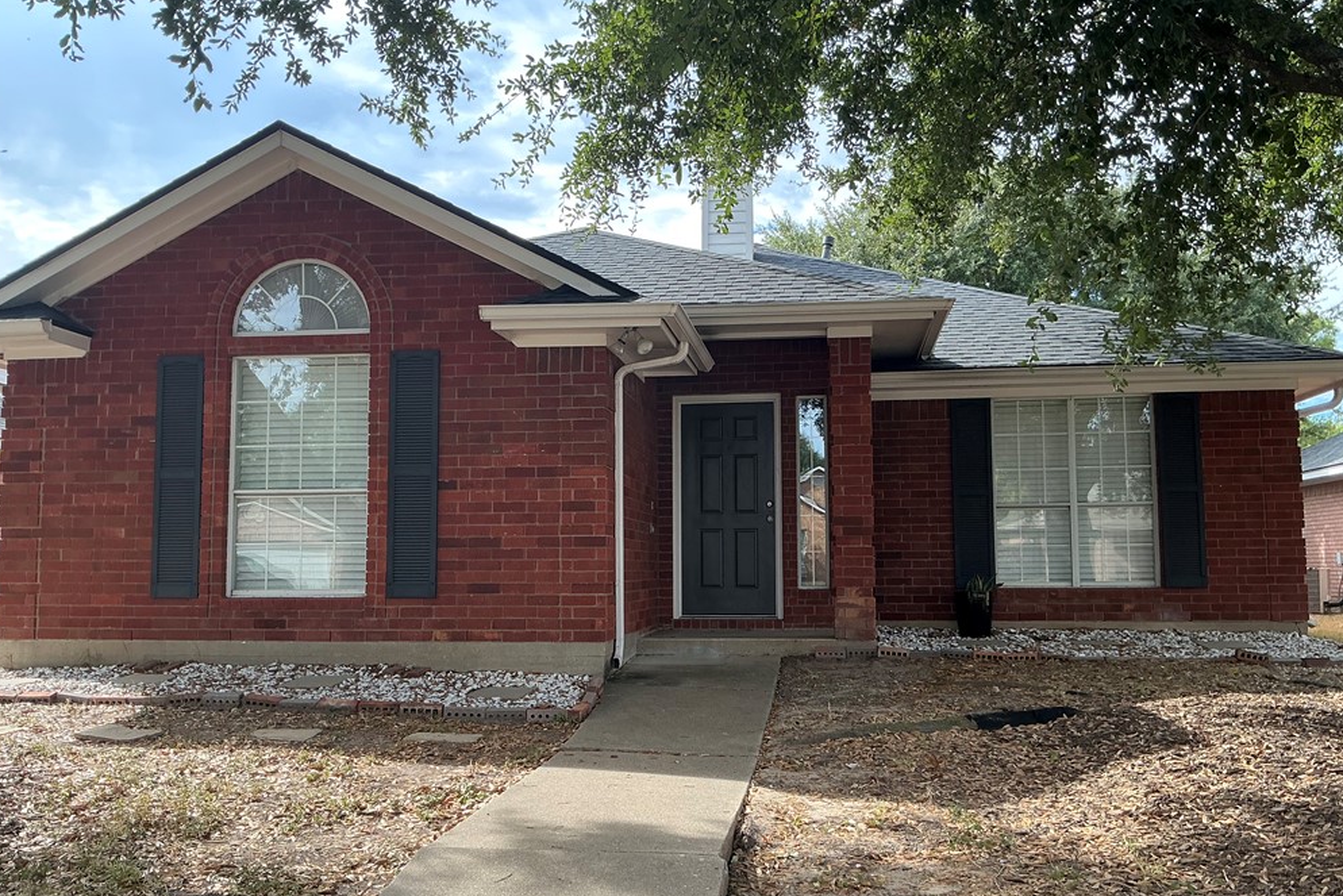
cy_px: 474
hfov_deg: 61.9
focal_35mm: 30
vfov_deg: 43.6
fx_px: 1119
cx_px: 676
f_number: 1.8
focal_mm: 3
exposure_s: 1/346
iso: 25
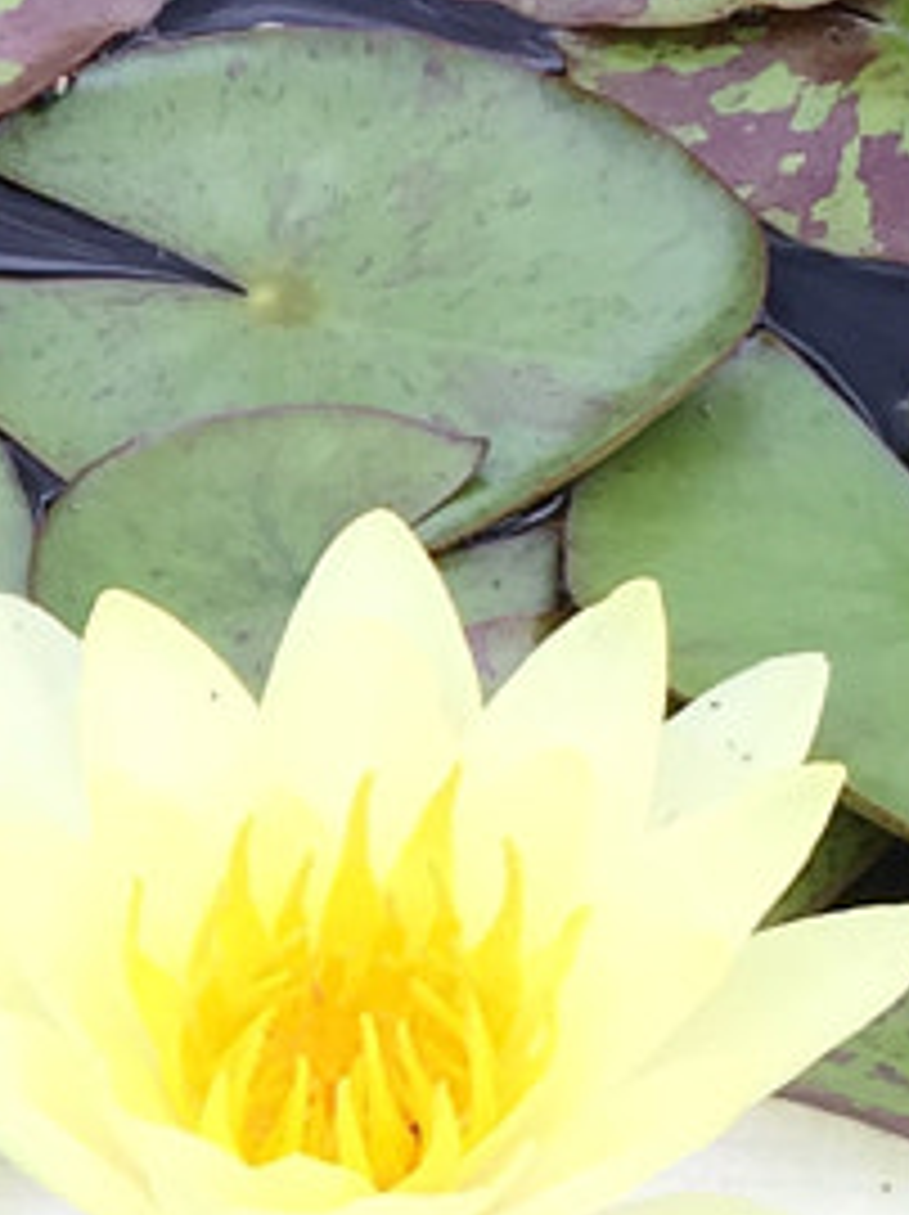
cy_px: 1552
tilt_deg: -51.8
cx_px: -976
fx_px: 6032
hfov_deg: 8.2
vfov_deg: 11.2
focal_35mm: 172
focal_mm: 4.15
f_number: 2.2
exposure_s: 1/344
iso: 32
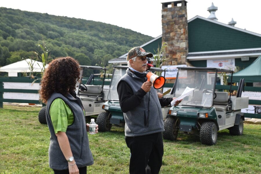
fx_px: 381
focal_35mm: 52
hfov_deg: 37.9
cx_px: 130
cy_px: 87
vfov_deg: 25.8
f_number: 8
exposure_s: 1/250
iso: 200
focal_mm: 35
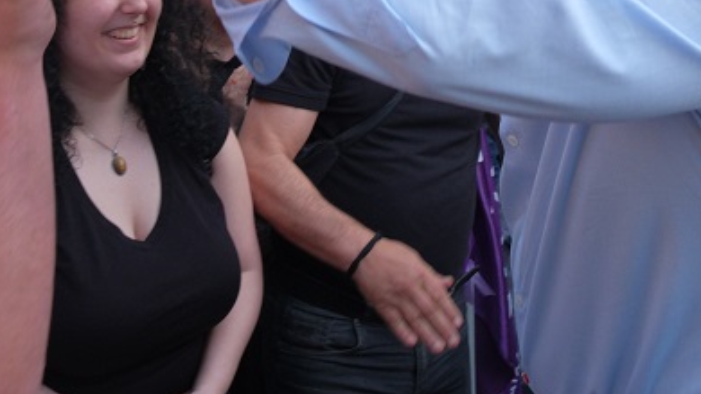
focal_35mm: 58
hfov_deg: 36.0
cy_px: -124
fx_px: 1078
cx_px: 385
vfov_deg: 19.1
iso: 1000
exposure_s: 1/250
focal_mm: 16
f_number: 4
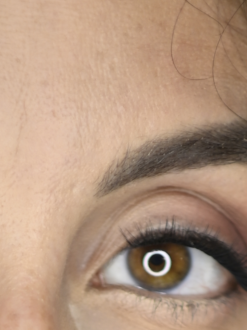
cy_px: 945
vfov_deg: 3.9
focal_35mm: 495
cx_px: -46
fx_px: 4711
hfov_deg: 3.0
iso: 100
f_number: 1.8
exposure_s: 1/320
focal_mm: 85
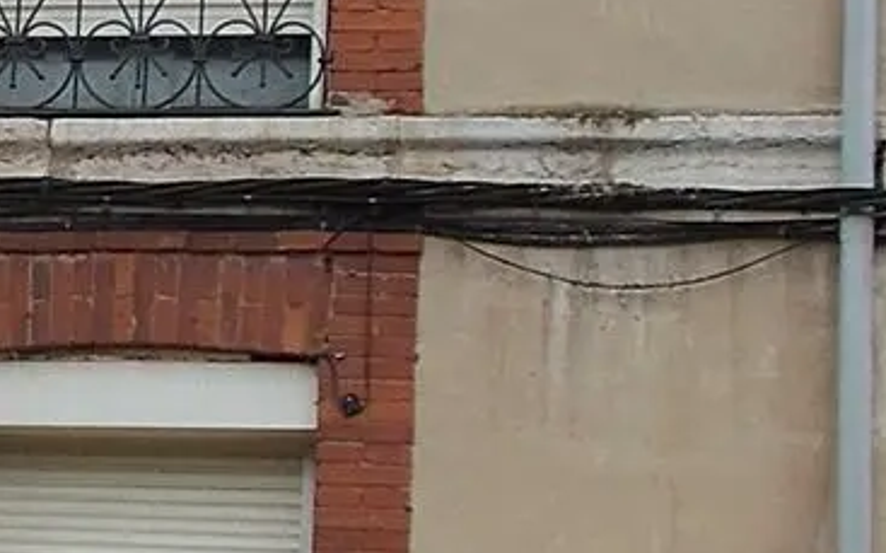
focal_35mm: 165
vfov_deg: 7.9
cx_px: -502
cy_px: 200
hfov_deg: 12.0
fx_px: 3982
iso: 80
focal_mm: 6
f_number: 3.6
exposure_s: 1/125
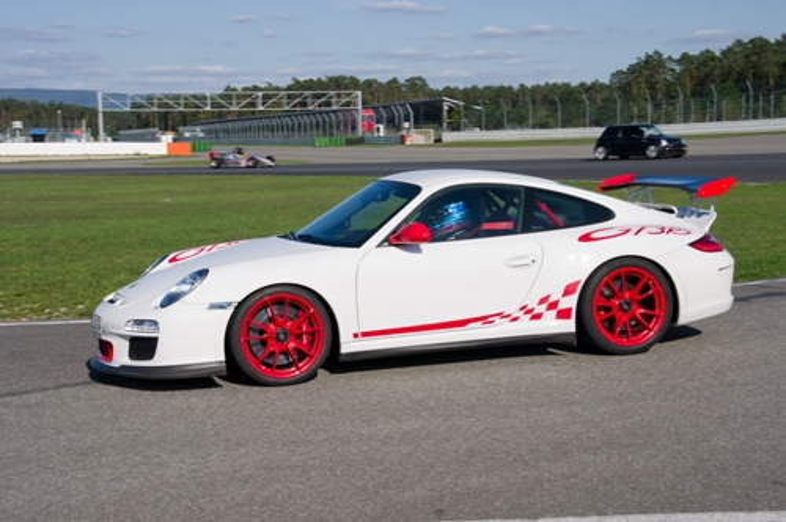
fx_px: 1461
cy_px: 261
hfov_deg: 30.1
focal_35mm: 67
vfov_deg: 20.3
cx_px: 393
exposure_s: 1/640
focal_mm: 45
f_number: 9
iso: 200
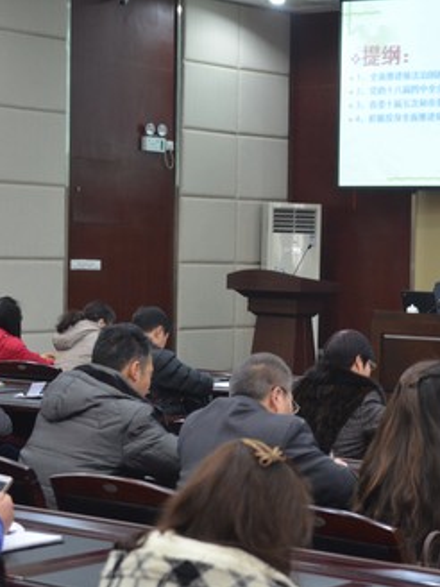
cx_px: 433
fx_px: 1673
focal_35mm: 99
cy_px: 294
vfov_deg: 19.9
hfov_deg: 14.7
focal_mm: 45
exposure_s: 1/30
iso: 1000
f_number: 4.2
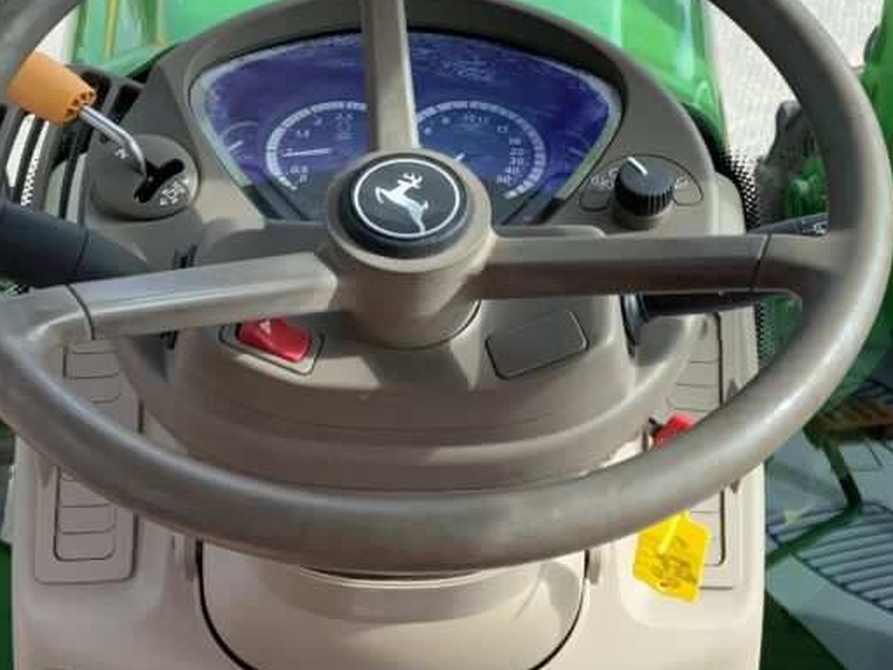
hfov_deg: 33.2
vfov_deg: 24.7
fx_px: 1496
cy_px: 103
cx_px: 453
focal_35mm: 58
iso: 16
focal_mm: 3
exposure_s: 1/465
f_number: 1.8
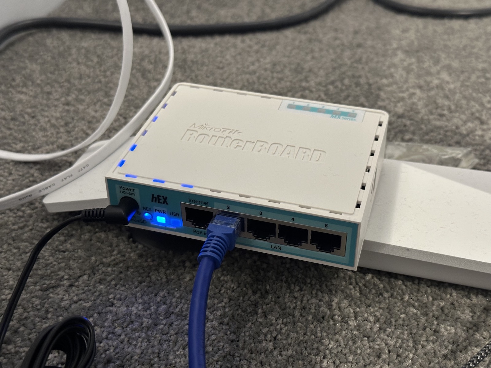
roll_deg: +0.1
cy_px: 184
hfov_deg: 39.7
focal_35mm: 48
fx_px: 681
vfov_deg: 30.3
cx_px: 246
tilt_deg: -34.1
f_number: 1.78
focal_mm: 6.86
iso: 400
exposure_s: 1/25
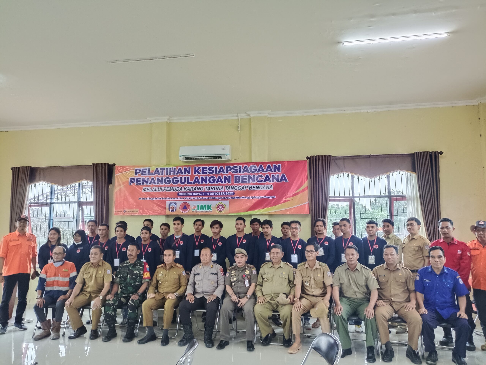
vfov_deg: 54.9
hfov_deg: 69.4
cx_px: 243
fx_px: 351
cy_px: 182
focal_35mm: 25
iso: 1610
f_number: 1.79
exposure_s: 1/33.3
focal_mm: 4.74
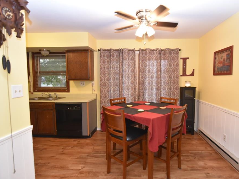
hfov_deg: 85.6
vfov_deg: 69.9
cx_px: 134
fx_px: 128
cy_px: 91
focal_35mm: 19
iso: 800
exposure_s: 1/60
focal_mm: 11
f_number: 3.2
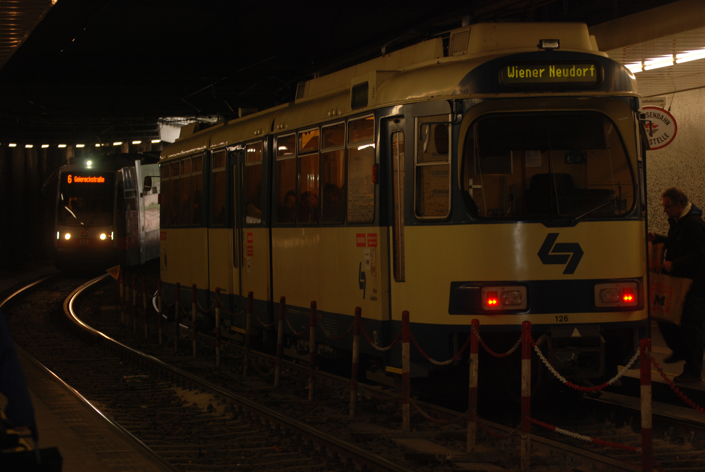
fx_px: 2794
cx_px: 352
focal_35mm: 142
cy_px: 236
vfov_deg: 9.7
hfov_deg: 14.4
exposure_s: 1/40
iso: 250
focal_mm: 95
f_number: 5
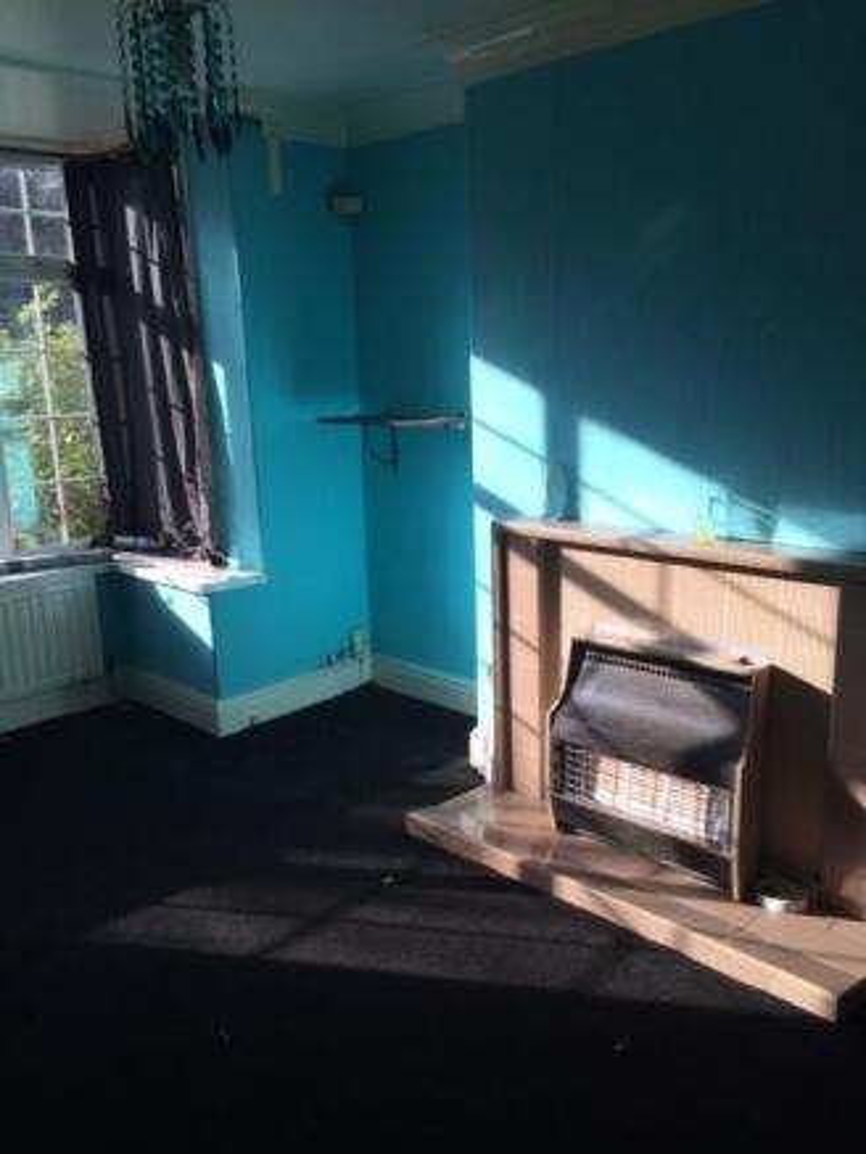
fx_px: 1000
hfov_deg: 46.8
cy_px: 577
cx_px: 433
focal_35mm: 30
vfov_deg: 60.0
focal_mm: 4.12
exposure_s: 1/533
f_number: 2.2
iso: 32
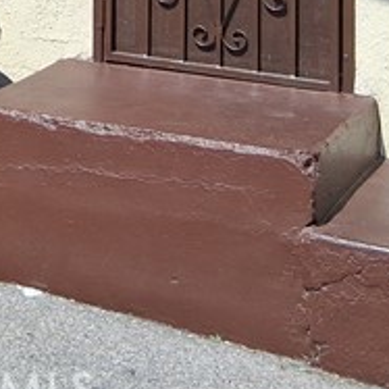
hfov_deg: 13.4
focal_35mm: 126
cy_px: -379
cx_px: -114
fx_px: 1602
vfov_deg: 12.3
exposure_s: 1/796
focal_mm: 3.98
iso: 25
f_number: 1.8
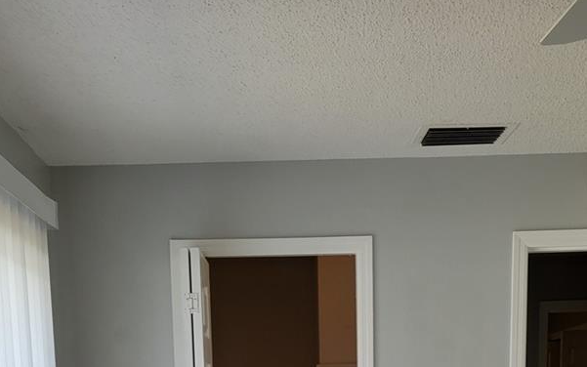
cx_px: 280
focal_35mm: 55
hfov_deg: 36.9
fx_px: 880
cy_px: 565
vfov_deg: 20.0
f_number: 1.8
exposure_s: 1/135
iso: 40
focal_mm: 5.4
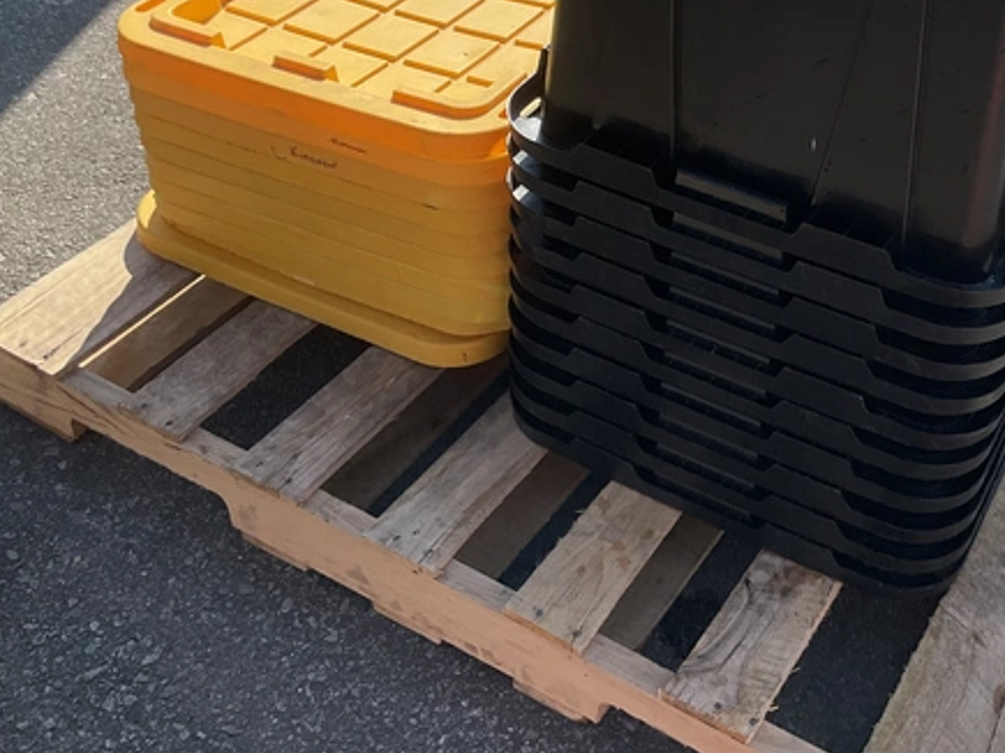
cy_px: 163
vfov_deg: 28.5
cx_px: 688
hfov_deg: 37.7
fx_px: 1451
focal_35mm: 50
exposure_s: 1/1076
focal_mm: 3
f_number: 1.8
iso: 25
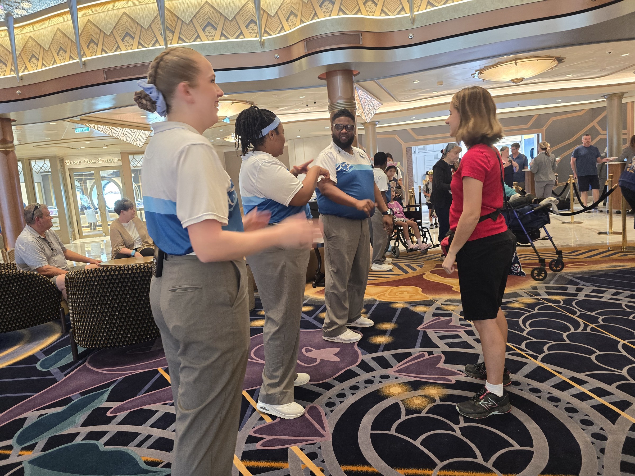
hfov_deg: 73.9
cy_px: 238
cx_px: 318
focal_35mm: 23
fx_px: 422
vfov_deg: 58.9
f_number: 1.7
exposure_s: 1/47
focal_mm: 6.3
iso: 320
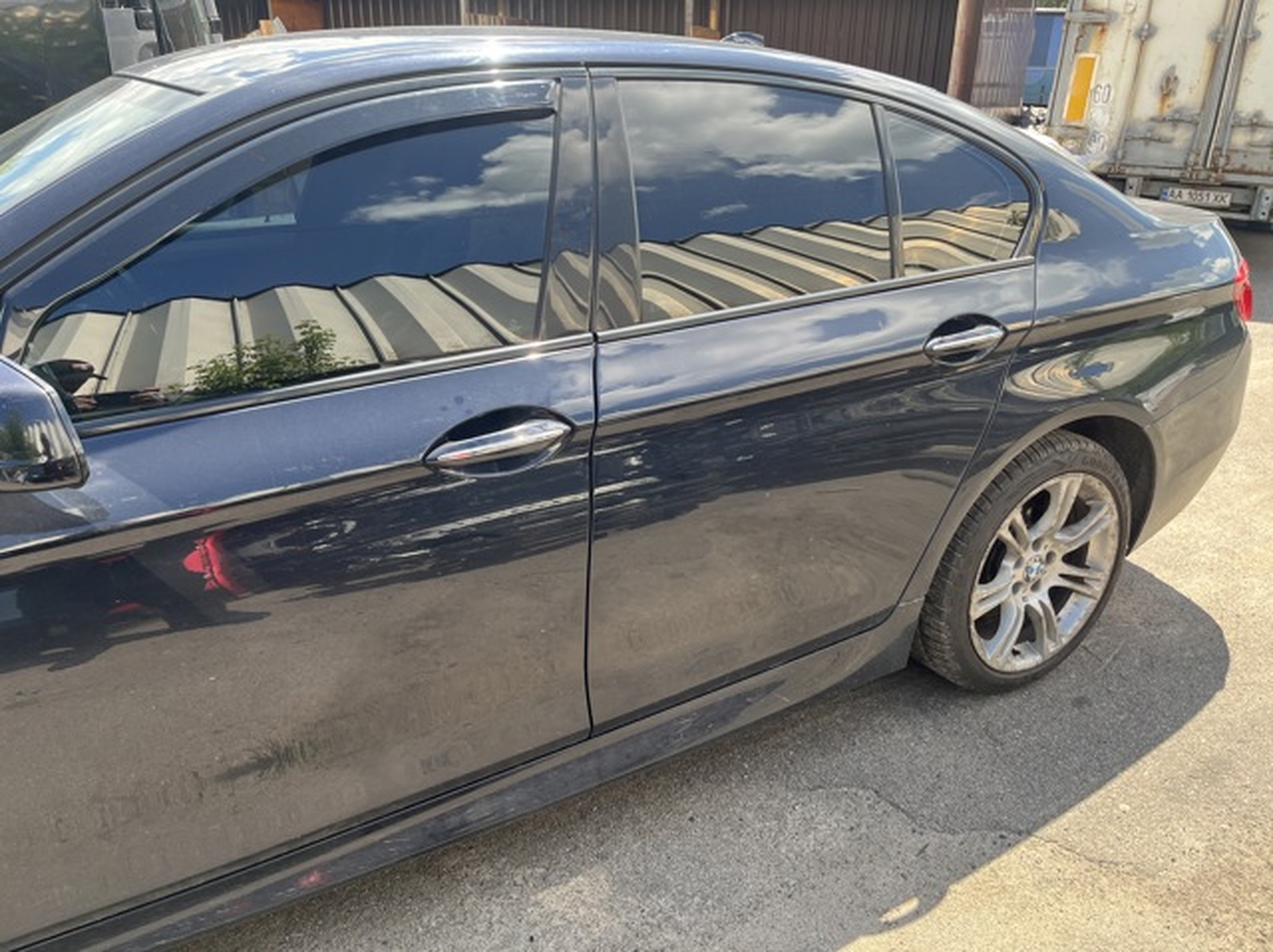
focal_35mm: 26
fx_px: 955
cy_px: 476
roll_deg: -0.9
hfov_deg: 67.3
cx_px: 636
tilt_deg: -21.8
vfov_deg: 53.0
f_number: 1.6
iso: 50
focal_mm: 5.1
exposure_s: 1/524
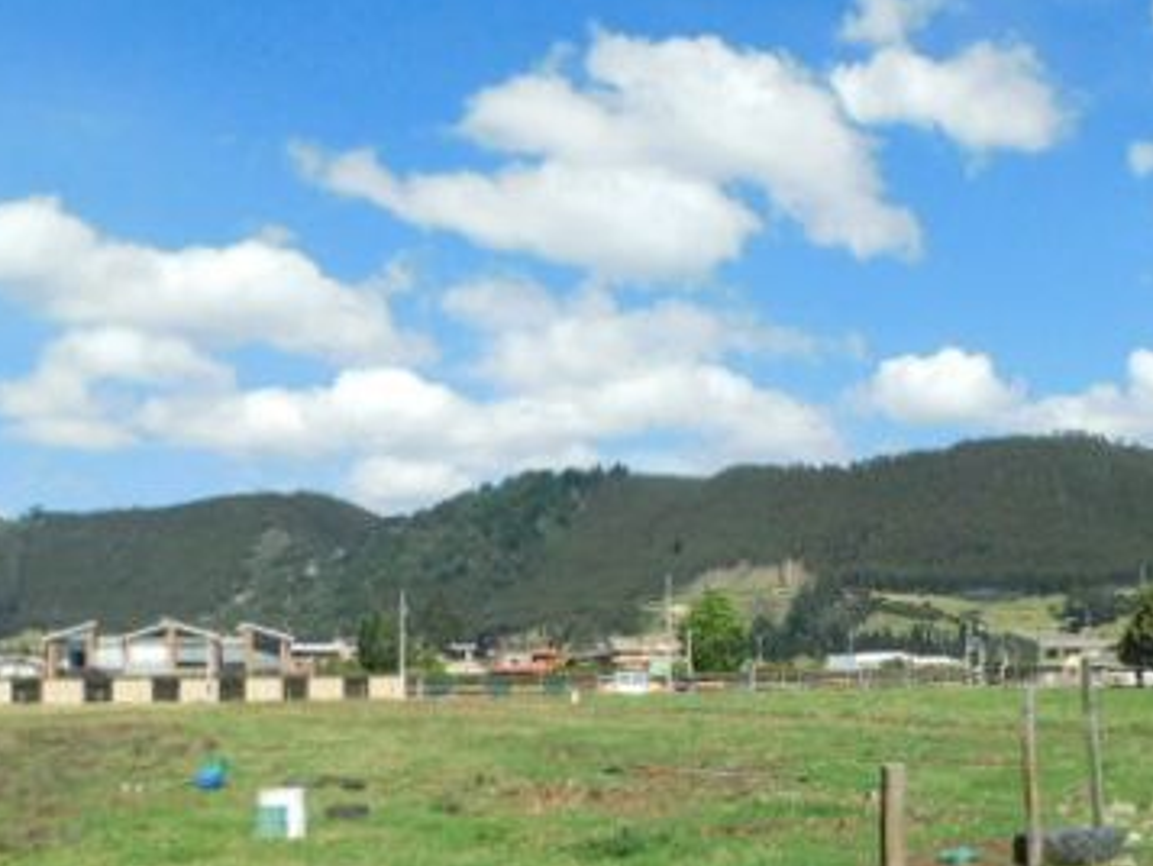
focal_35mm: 43
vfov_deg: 33.0
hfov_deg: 42.6
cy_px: 643
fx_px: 1433
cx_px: 848
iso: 400
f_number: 6
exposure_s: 1/1250
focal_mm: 4
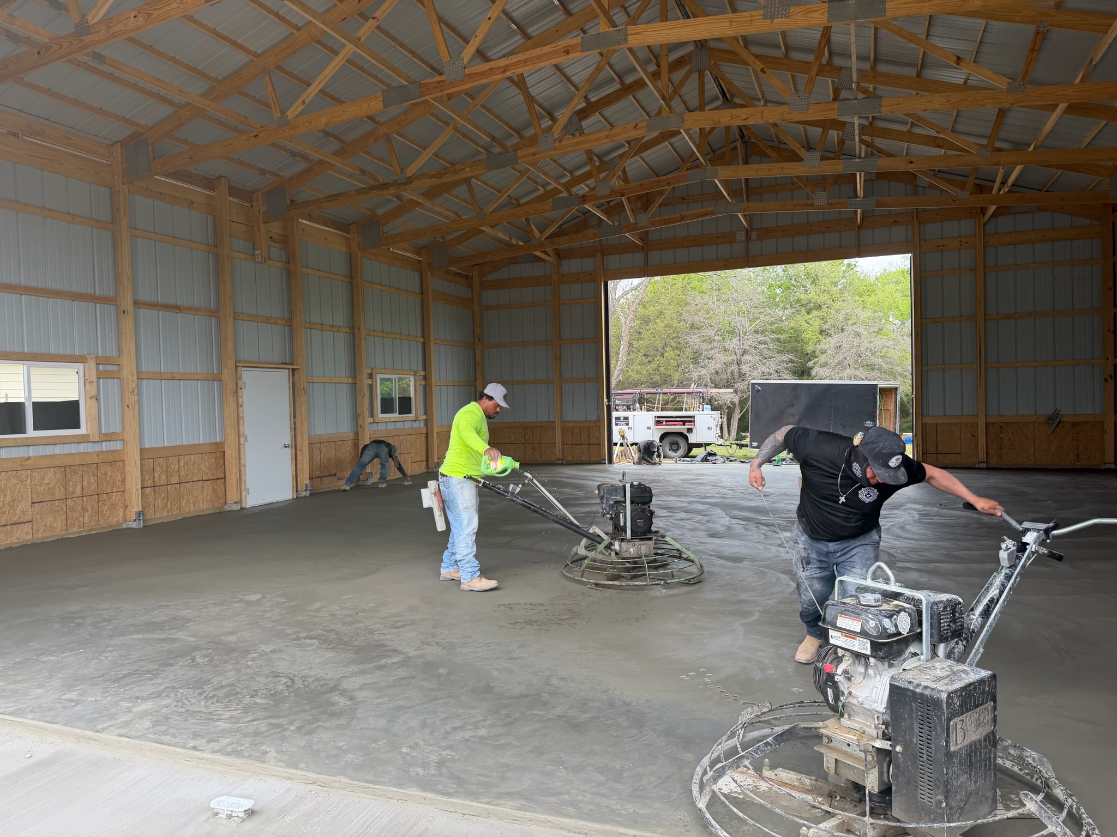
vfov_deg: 56.8
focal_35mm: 24
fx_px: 774
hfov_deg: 71.6
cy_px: 418
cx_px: 558
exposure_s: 1/517
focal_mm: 6.76
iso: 100
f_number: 1.78
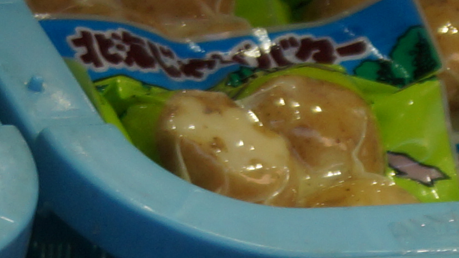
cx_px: 151
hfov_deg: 4.2
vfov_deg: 2.3
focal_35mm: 514
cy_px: 879
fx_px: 6257
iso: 320
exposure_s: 1/100
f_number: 5.6
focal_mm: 55
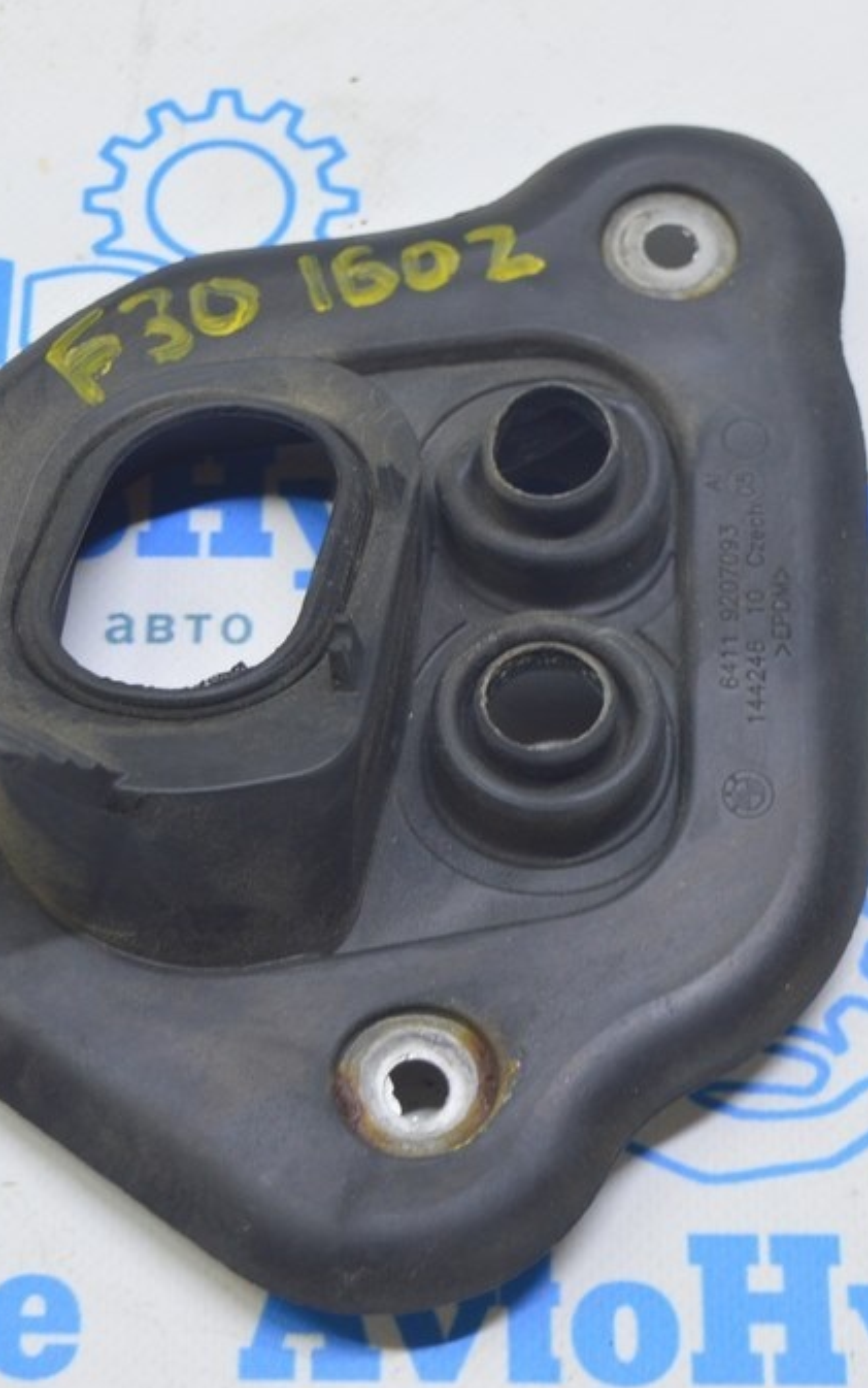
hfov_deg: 16.5
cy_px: 696
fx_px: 2988
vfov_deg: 26.1
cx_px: 369
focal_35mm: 79
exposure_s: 1/20
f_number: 5.6
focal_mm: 34
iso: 400
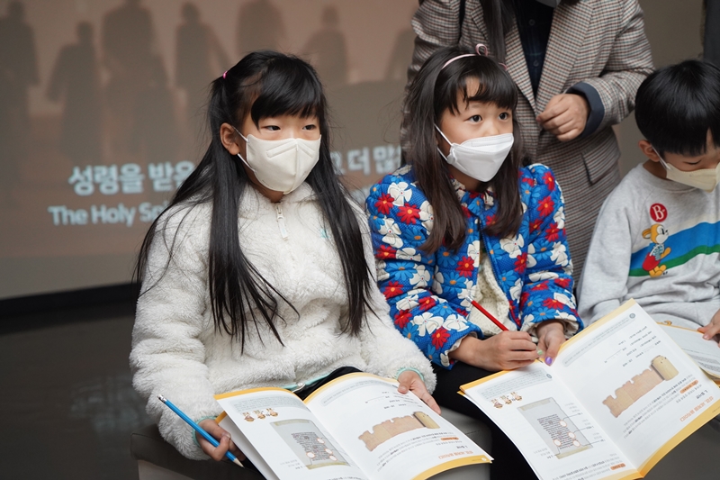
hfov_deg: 35.6
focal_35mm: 56
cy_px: 240
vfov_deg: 24.2
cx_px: 360
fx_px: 1120
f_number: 4
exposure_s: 1/160
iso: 2500
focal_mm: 56
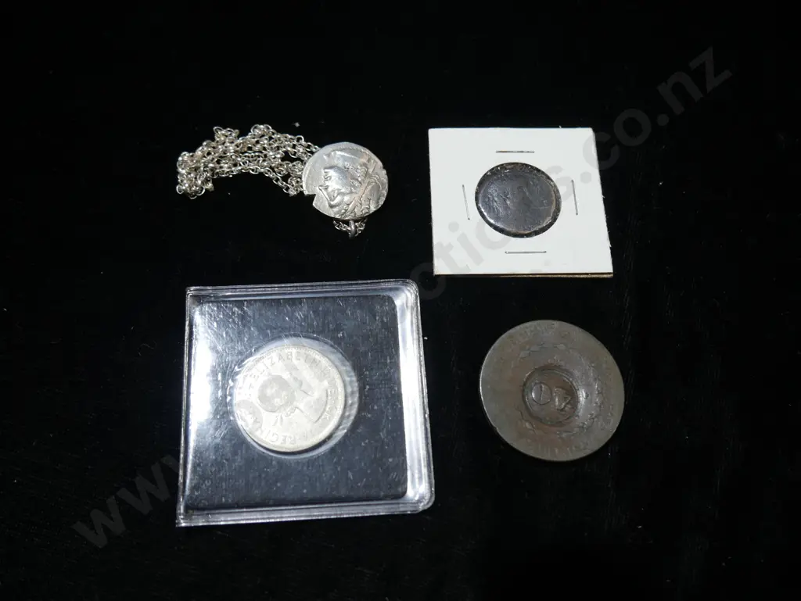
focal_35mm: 30
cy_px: 300
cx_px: 400
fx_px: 695
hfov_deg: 59.9
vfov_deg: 46.8
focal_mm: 15
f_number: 4
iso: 200
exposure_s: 1/60
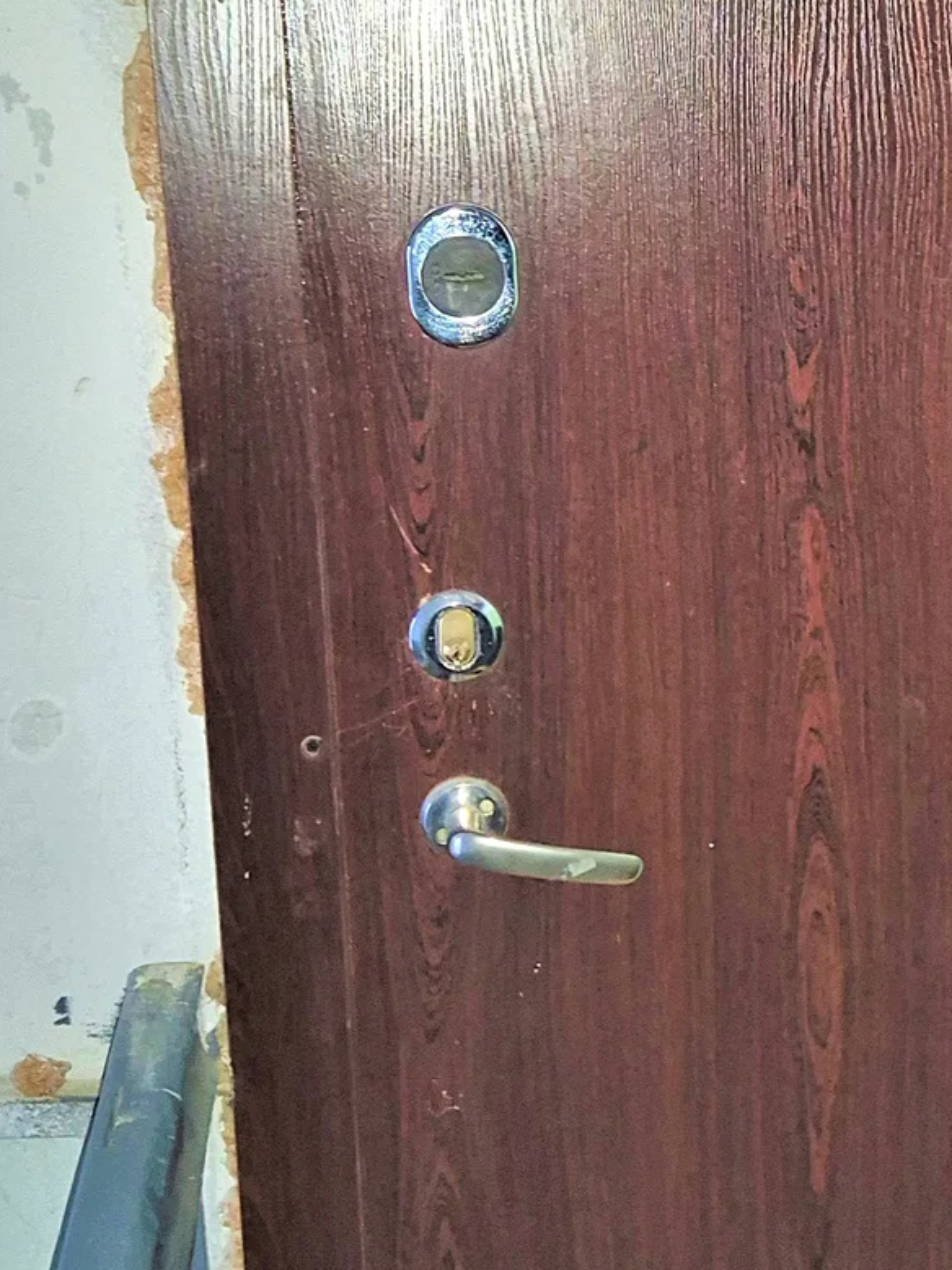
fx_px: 2311
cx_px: 882
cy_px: 446
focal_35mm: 63
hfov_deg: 22.6
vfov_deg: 30.5
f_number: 1.8
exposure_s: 1/8
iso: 400
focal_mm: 5.4
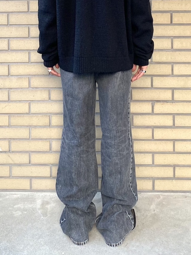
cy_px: 128
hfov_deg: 53.1
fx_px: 191
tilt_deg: -1.2
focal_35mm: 26
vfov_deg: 67.3
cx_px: 96
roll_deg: +0.8
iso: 200
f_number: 1.8
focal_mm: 4.25
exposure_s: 1/60
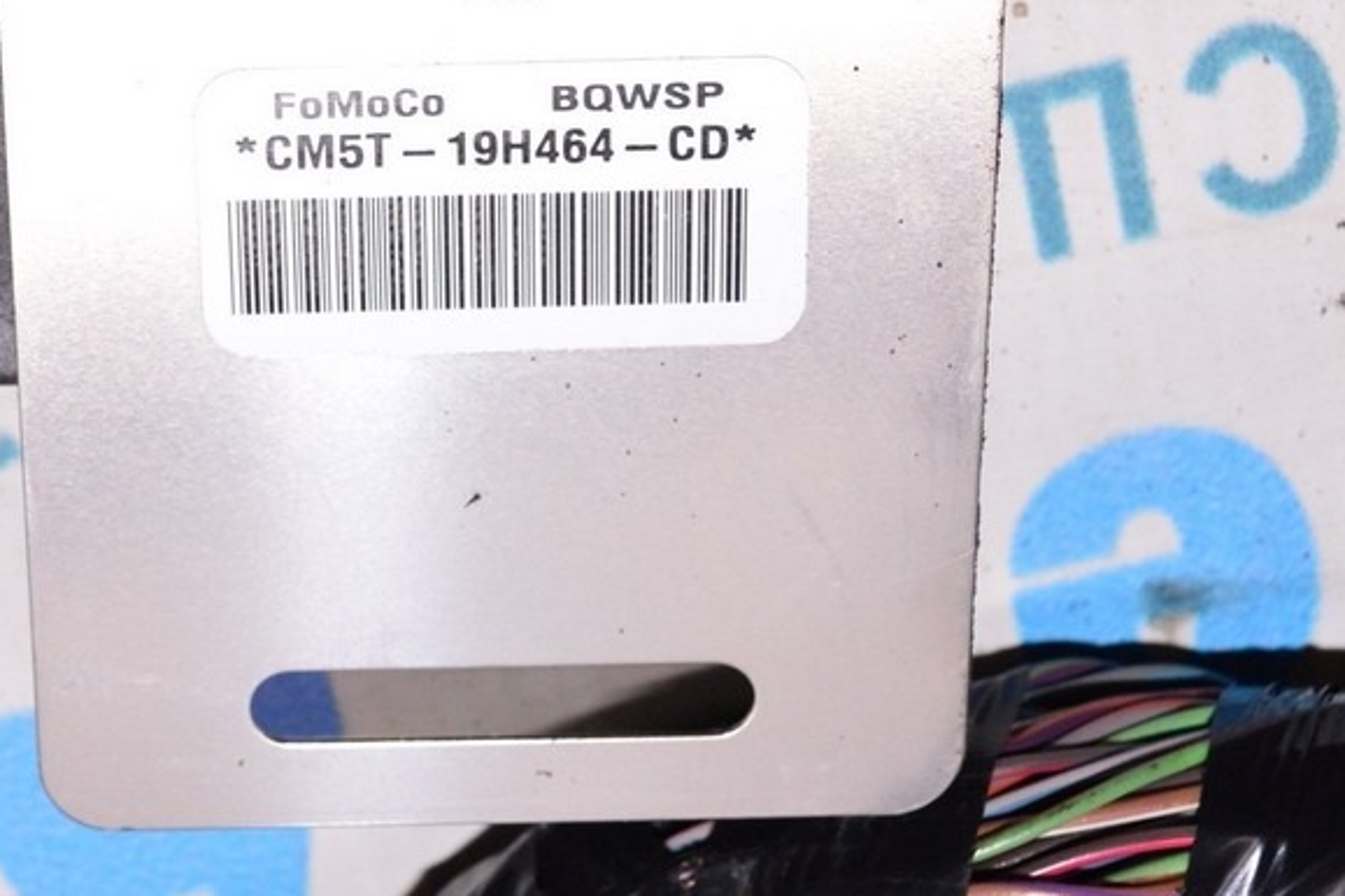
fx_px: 3175
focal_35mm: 85
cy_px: 131
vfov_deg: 15.9
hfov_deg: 23.8
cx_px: 419
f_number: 8
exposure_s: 1/200
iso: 1600
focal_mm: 32
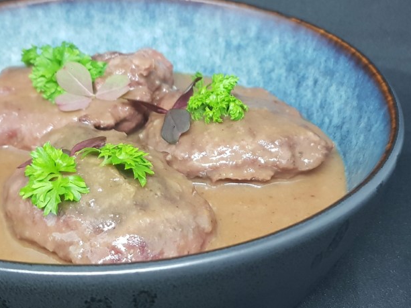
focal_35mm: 34
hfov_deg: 53.8
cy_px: 137
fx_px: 404
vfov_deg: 41.7
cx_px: 235
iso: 200
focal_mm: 4.2
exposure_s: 1/19
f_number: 1.7
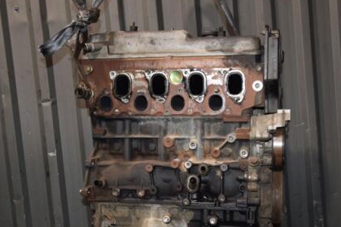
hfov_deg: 37.0
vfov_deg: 25.0
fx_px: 509
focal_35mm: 54
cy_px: 153
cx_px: 185
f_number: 5
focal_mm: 25
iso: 800
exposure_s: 1/60
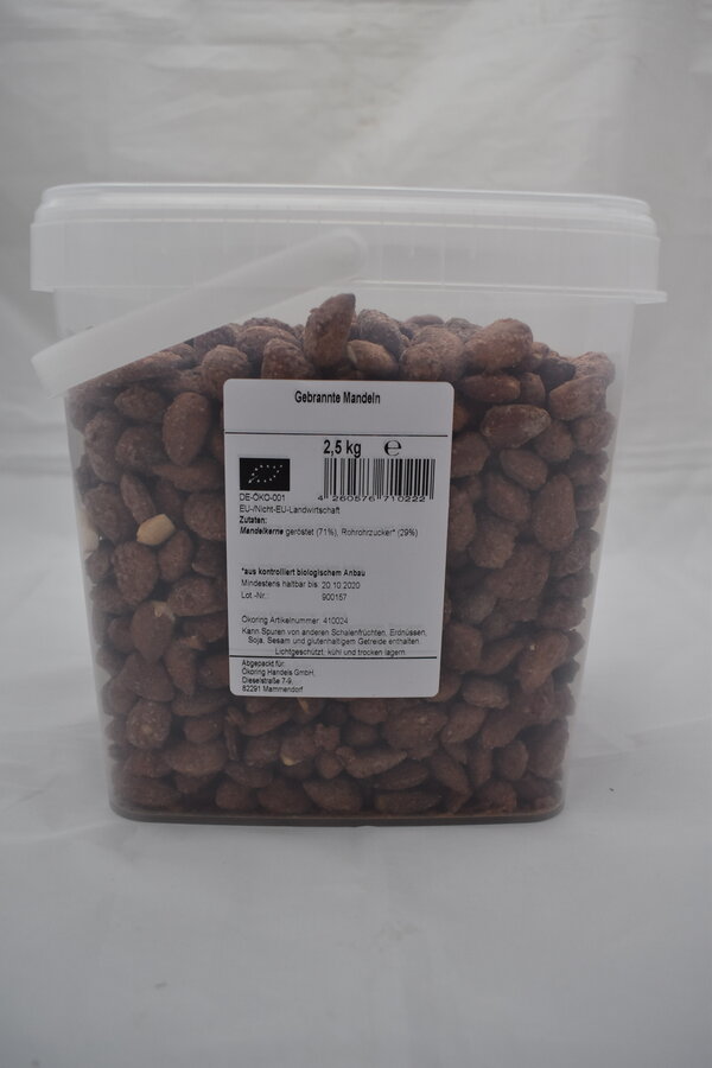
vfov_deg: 61.9
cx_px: 356
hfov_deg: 43.6
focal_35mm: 30
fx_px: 890
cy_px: 534
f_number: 4.5
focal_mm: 20
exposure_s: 1/320
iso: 800
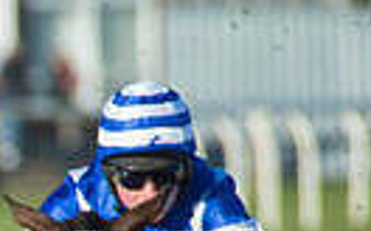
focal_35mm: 1647
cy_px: 640
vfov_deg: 0.8
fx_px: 16624
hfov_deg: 1.3
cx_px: -464
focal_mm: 300
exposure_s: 1/2500
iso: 400
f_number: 7.1
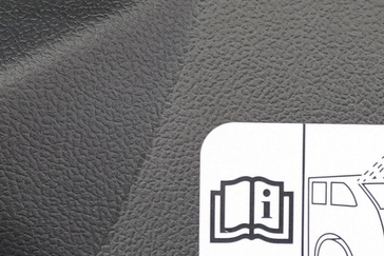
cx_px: 474
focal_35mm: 89
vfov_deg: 15.3
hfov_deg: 21.1
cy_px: 196
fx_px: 950
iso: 1600
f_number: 2
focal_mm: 7.6
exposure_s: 1/80
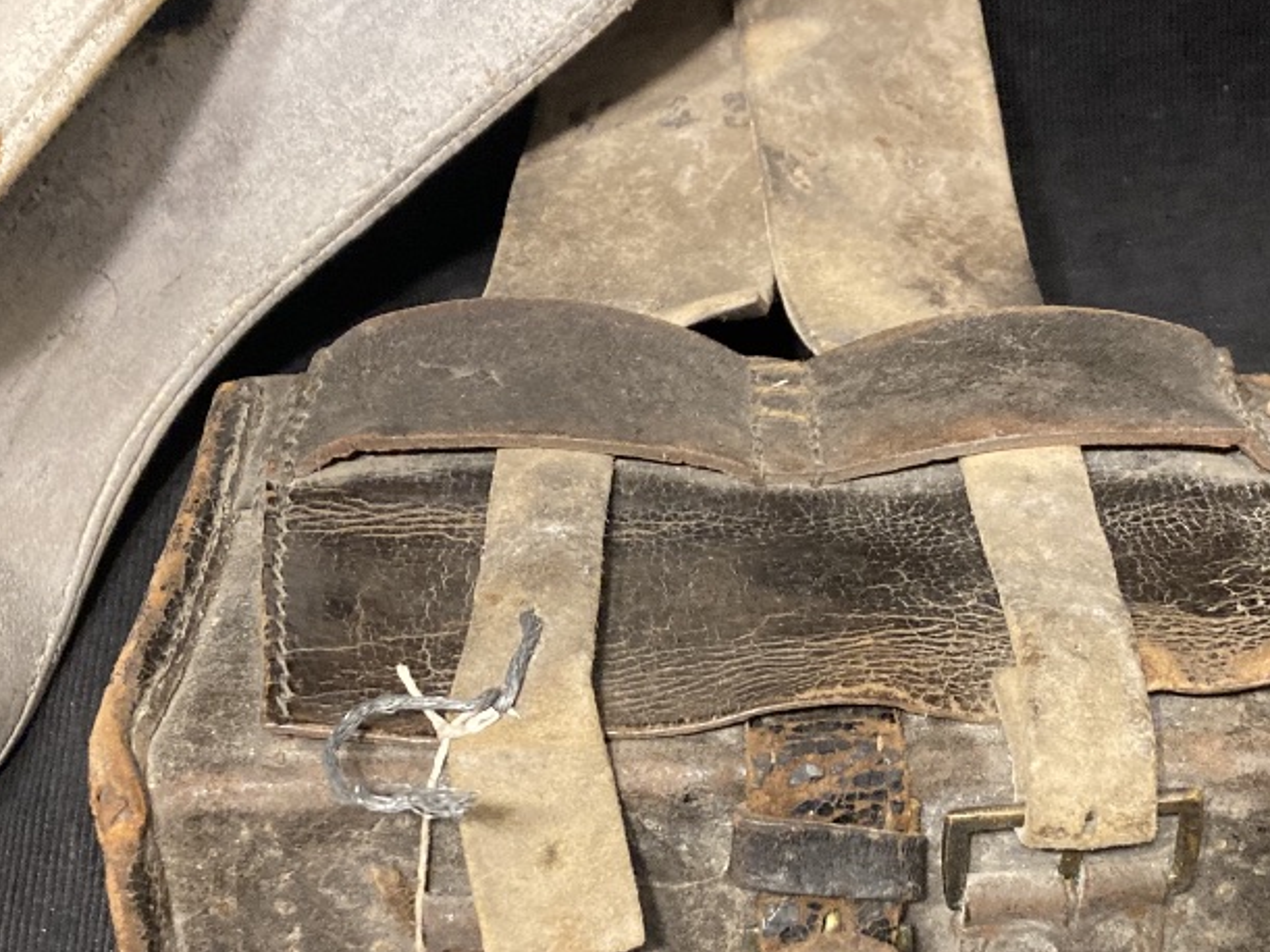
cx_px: 823
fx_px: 2017
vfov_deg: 26.2
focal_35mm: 55
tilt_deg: -53.6
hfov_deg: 34.7
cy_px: 730
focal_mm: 3.99
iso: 400
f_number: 1.8
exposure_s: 1/25
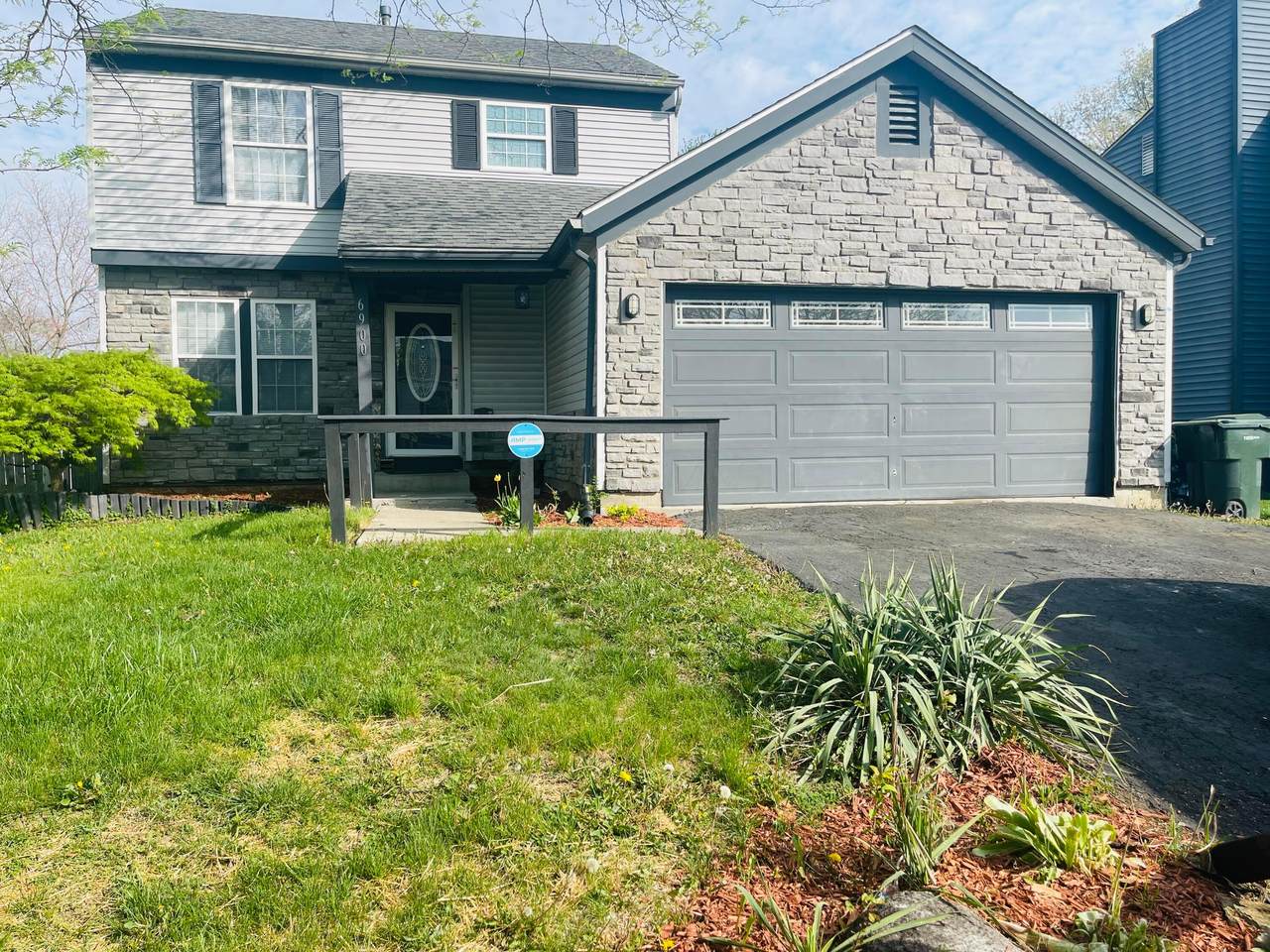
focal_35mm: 25
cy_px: 476
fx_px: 917
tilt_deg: -2.3
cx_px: 635
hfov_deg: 69.4
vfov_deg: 54.9
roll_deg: +0.8
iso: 32
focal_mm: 5.1
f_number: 1.6
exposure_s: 1/2433
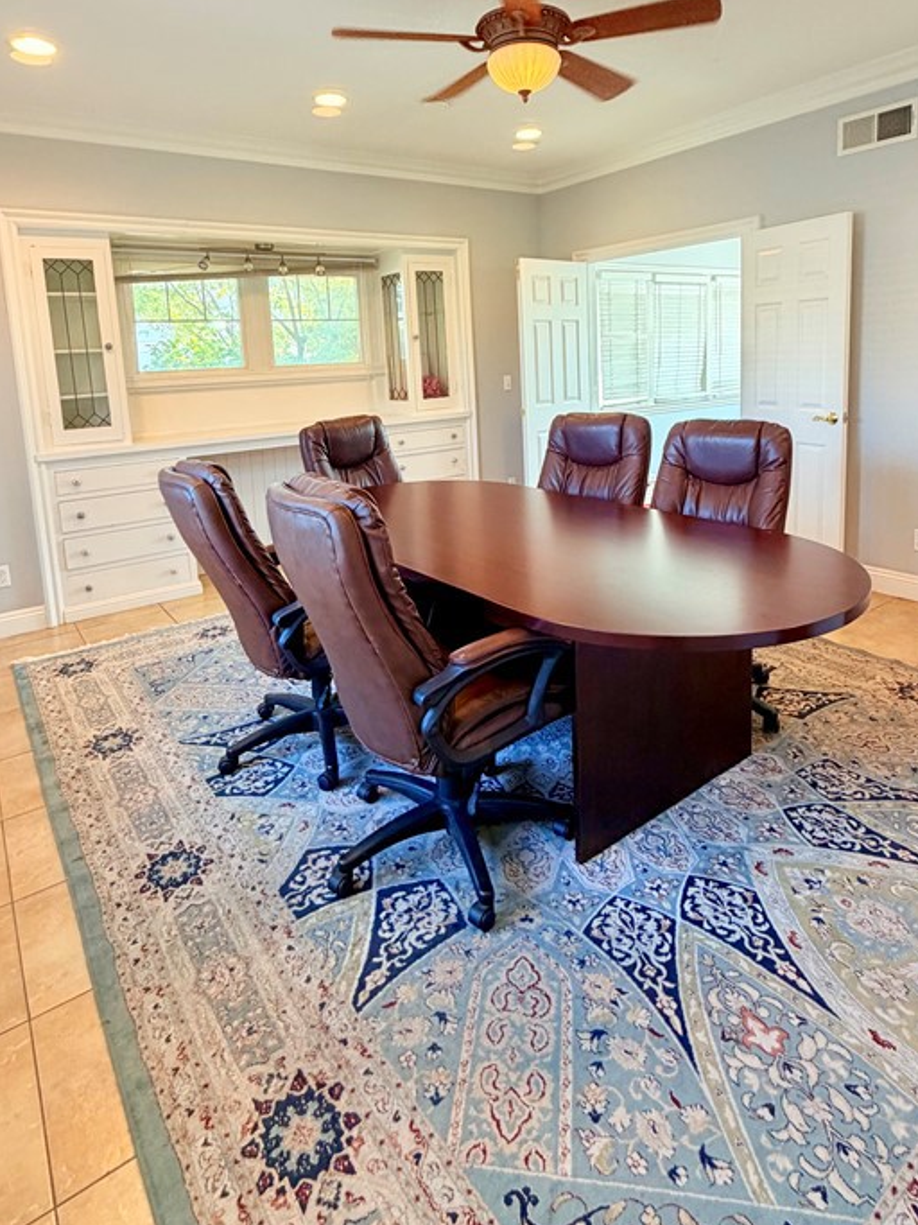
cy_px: 457
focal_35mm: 21
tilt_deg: -7.7
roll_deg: +2.4
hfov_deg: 63.4
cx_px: 484
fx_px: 743
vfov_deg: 77.5
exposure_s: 1/60
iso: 200
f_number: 2.2
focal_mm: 2.22
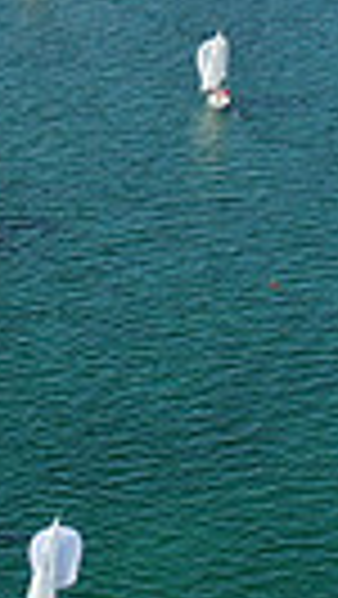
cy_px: 56
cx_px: 189
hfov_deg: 5.3
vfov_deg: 9.4
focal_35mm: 228
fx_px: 3626
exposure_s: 1/640
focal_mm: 8.6
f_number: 3.8
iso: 100
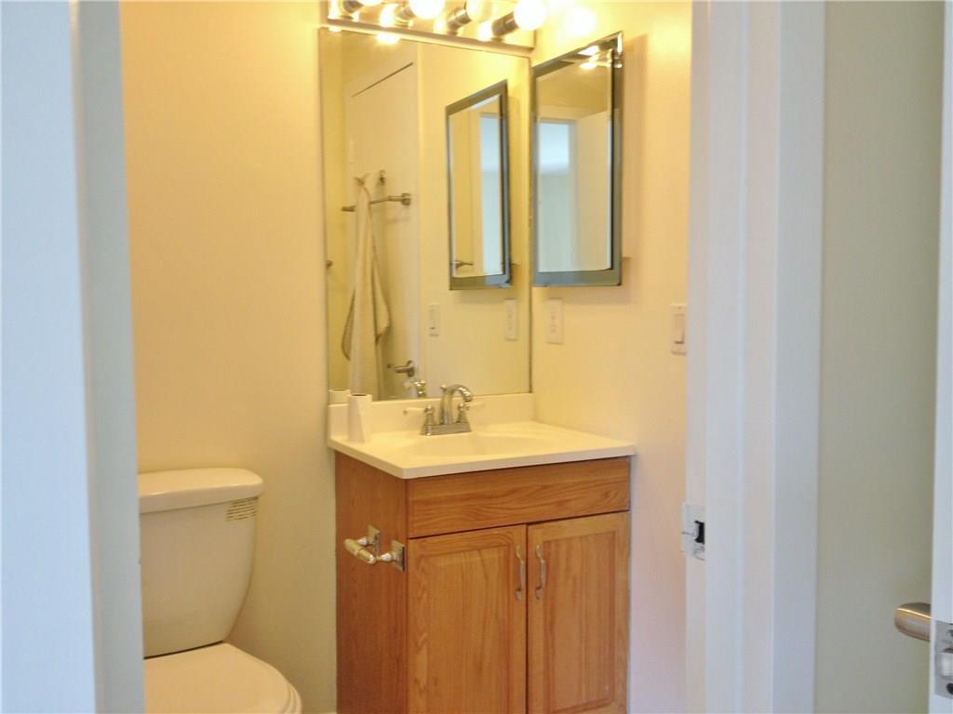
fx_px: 964
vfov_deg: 40.7
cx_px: 476
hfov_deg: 52.6
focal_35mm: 35
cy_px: 357
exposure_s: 1/20
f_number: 2.4
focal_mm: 4.28
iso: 64
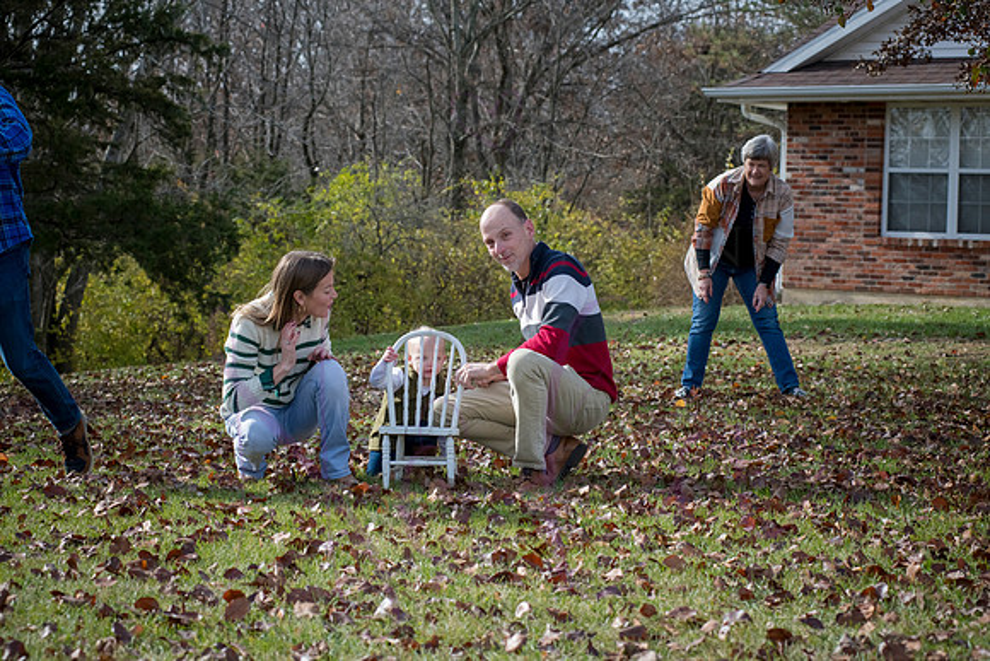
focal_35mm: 80
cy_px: 330
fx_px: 2200
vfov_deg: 17.1
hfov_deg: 25.4
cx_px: 495
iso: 400
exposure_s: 1/500
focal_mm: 80
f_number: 7.1
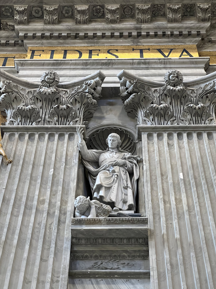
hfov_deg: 18.9
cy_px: 143
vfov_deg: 25.0
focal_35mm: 78
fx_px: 649
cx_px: 108
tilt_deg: +58.4
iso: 640
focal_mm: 9
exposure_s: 1/33
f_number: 2.8
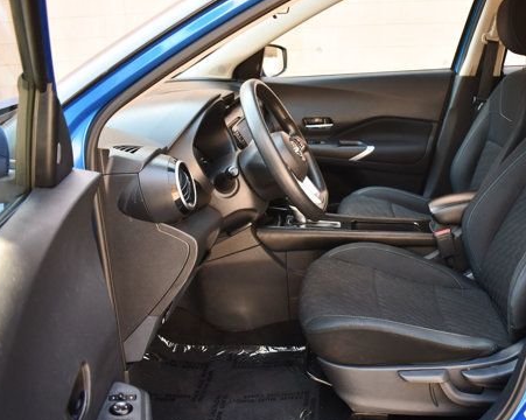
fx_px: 560
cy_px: 209
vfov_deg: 41.1
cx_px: 358
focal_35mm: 36
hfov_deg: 49.3
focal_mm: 18
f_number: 3.5
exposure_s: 1/160
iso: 800
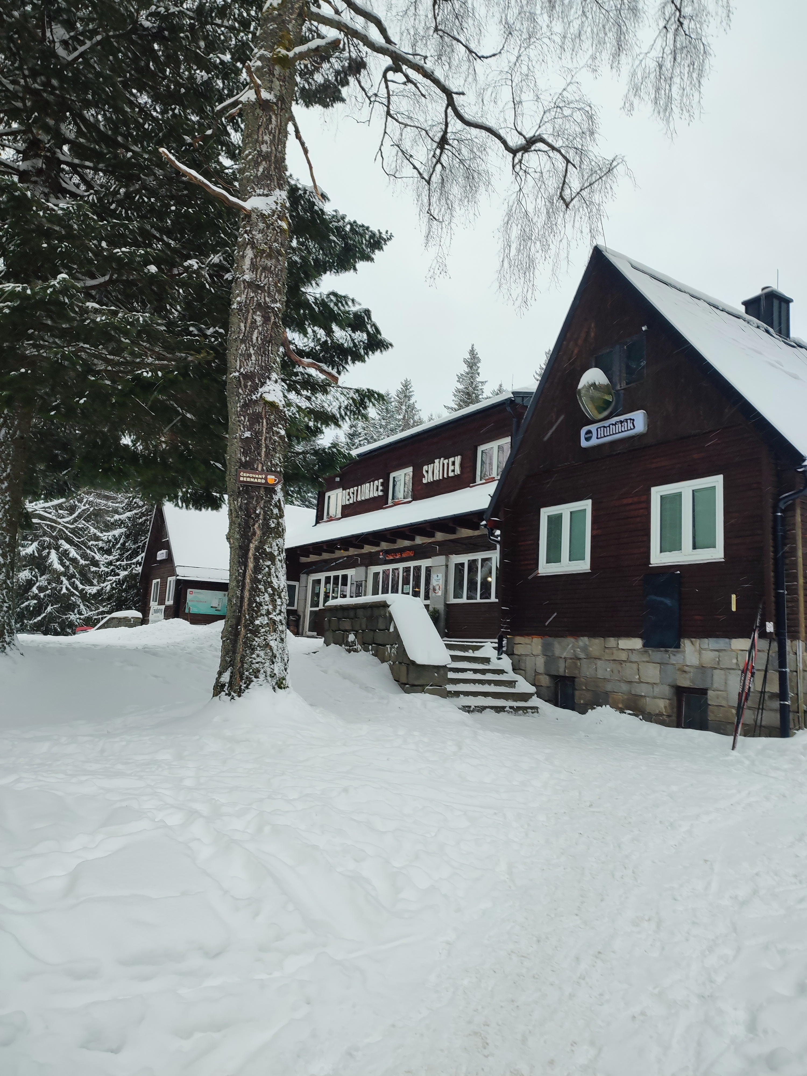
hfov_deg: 56.8
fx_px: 746
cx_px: 404
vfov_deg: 71.6
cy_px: 538
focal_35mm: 24
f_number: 1.89
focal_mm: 5.89
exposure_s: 1/50
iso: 68
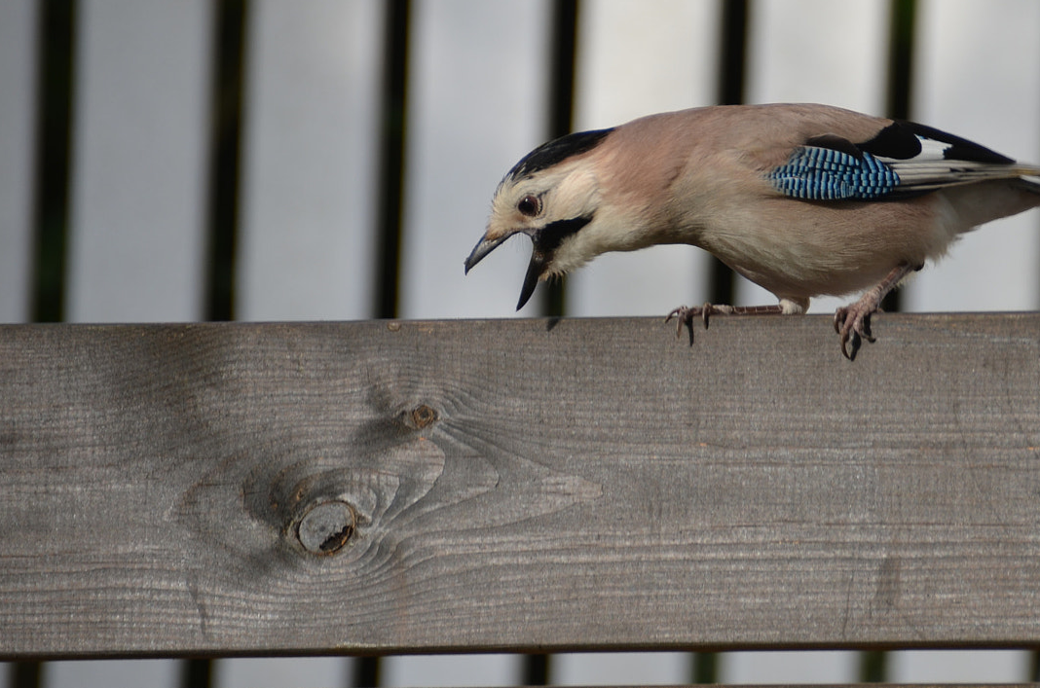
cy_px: 362
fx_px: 19428
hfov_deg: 3.1
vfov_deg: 2.0
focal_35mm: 674
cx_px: 742
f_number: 5.6
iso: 160
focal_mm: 300
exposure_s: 1/250
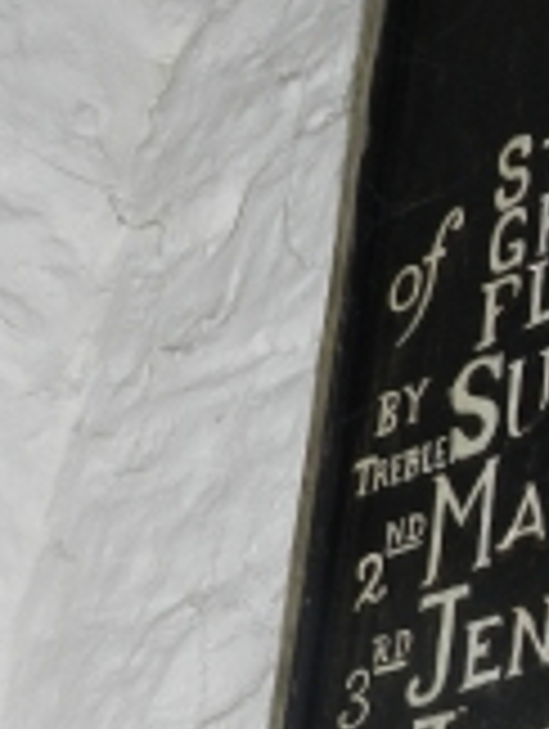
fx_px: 2636
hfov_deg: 11.4
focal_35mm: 125
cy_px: 335
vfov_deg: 15.7
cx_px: 850
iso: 200
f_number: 4
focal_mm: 6.7
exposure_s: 1/30
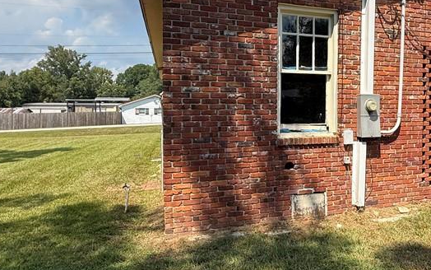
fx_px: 341
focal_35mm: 29
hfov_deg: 62.8
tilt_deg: -1.0
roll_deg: -0.7
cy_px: 114
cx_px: 291
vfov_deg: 43.1
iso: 50
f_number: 2.2
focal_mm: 2.22
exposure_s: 1/1285
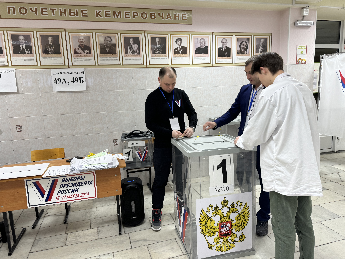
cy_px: 130
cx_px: 172
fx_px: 239
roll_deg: +0.4
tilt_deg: -8.4
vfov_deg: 56.8
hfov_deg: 71.6
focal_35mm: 24
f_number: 1.78
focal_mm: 6.86
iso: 125
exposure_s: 1/50
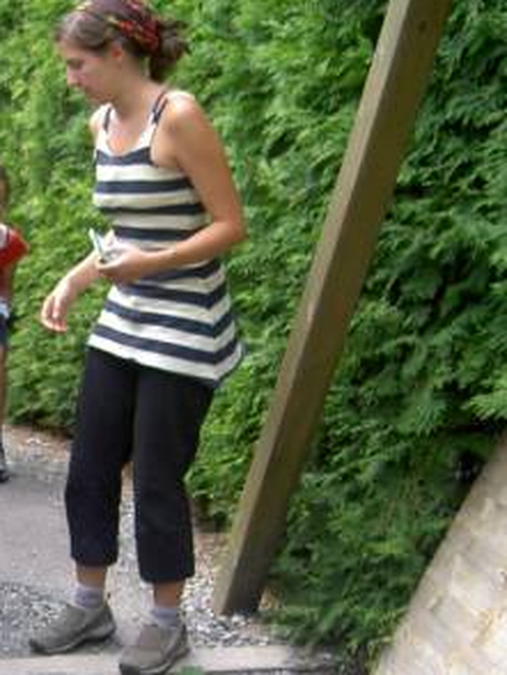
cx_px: -163
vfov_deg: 18.5
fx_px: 2067
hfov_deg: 13.5
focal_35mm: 106
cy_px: 425
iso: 100
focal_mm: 8
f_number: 2.8
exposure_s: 1/160
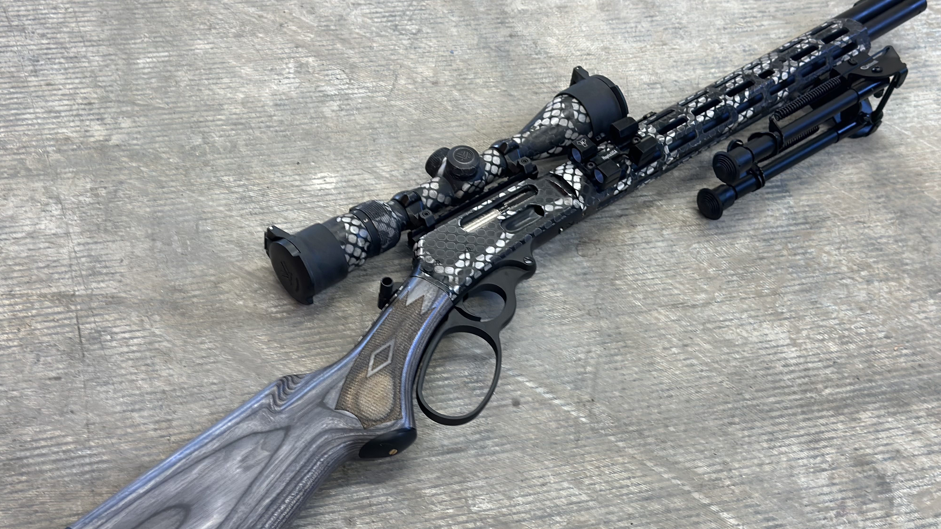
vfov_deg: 22.6
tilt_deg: -53.3
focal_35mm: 53
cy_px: 322
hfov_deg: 39.2
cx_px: 467
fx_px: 1322
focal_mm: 6.86
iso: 125
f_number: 1.78
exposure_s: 1/120
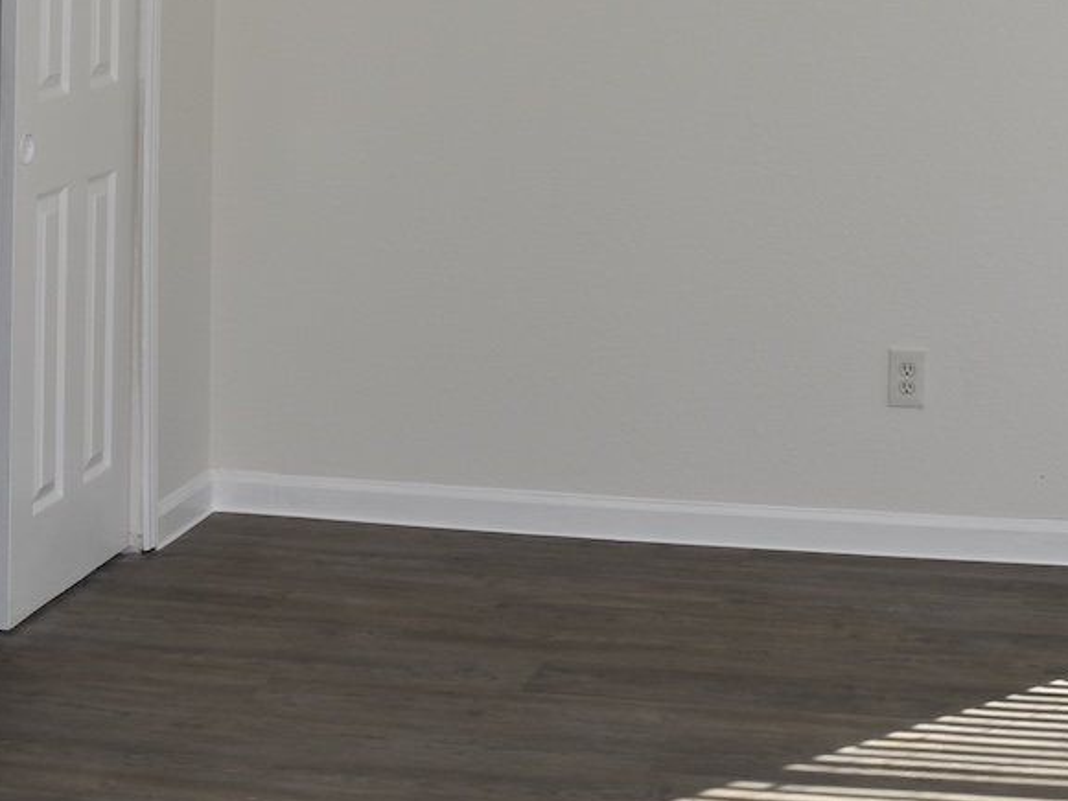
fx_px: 2653
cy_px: -219
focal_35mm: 86
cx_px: 842
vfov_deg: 16.3
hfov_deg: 22.5
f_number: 5.6
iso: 100
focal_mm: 18
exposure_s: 1/125
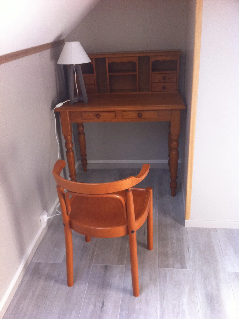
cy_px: 160
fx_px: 323
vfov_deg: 52.7
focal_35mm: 35
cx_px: 120
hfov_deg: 40.6
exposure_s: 1/60
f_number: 2.8
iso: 100
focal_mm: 3.85
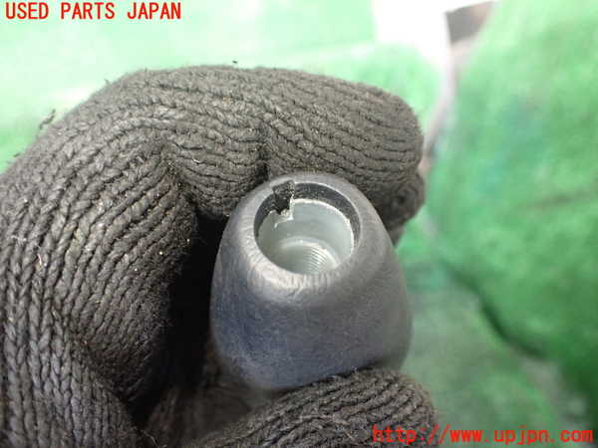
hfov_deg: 60.0
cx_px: 299
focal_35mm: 30
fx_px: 518
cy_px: 224
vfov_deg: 46.8
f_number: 2.3
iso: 800
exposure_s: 1/100
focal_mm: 5.4
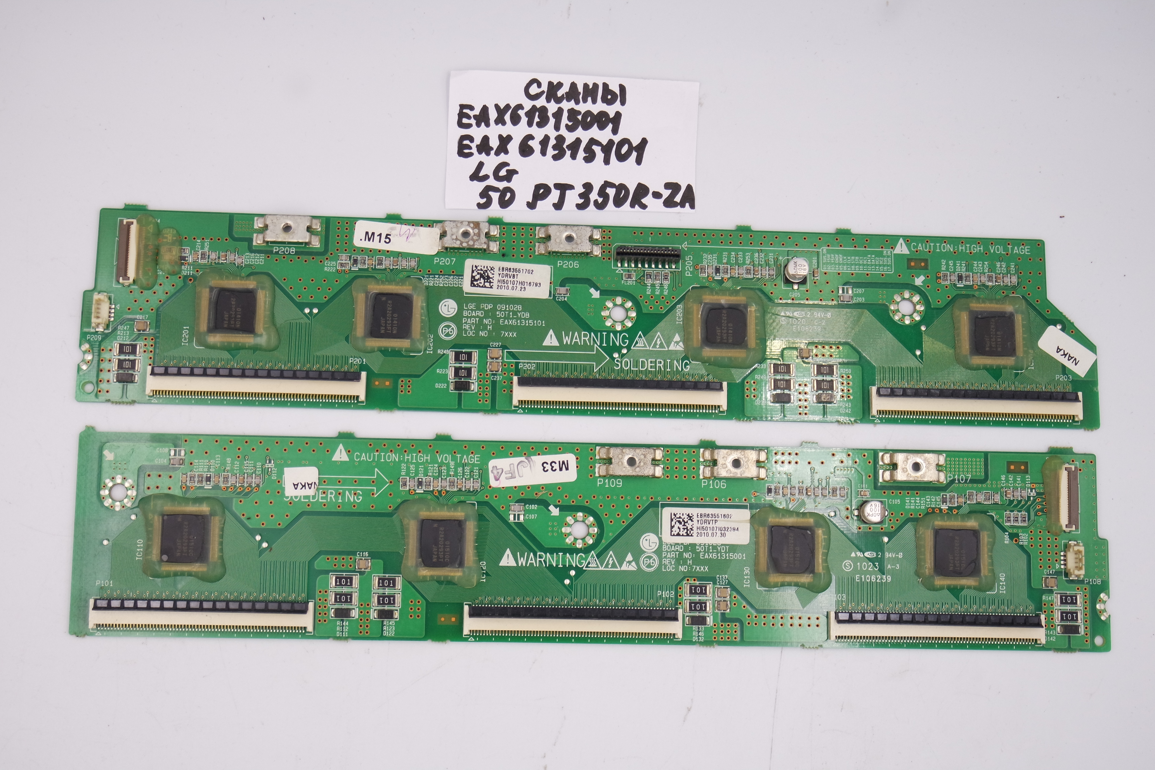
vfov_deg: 26.5
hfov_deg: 38.9
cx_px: 578
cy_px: 385
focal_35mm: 51
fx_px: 1636
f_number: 5
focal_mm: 19
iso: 160
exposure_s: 1/125
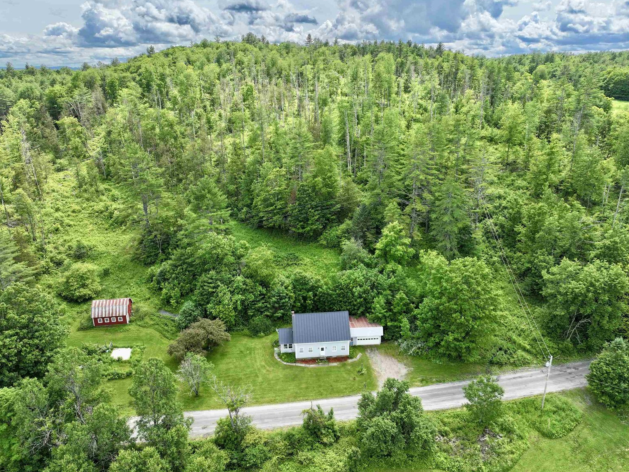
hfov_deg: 69.4
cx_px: 320
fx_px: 454
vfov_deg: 54.9
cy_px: 233
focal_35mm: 25
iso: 340
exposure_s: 1/2500
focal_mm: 12.29
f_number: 2.8
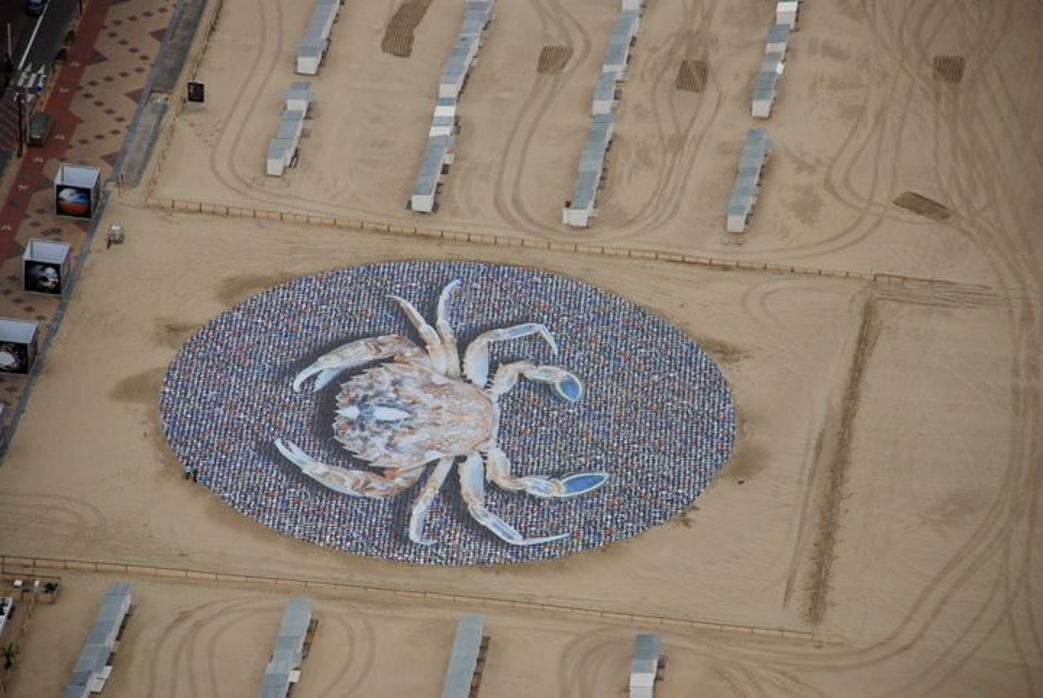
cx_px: 522
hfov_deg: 10.1
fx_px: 5874
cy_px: 349
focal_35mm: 202
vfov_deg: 6.8
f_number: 5.6
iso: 320
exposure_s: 1/400
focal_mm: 135
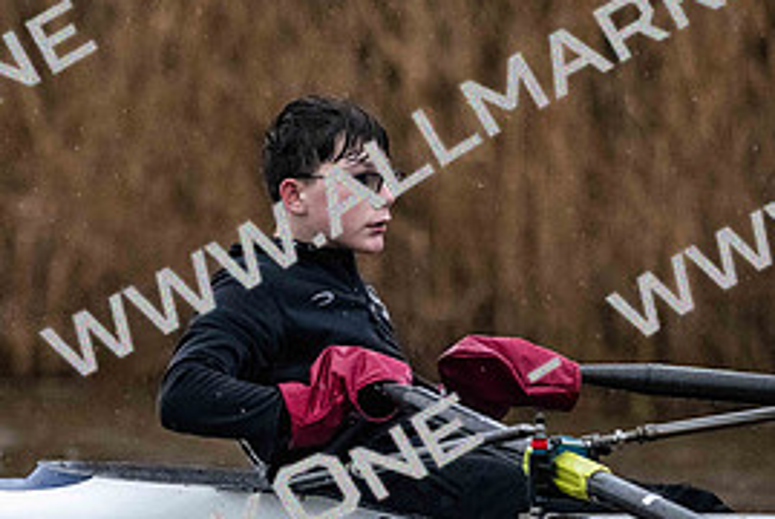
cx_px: 398
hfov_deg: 2.4
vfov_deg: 1.6
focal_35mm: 861
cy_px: 385
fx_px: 18555
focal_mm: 400
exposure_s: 1/1600
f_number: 4.5
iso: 9000
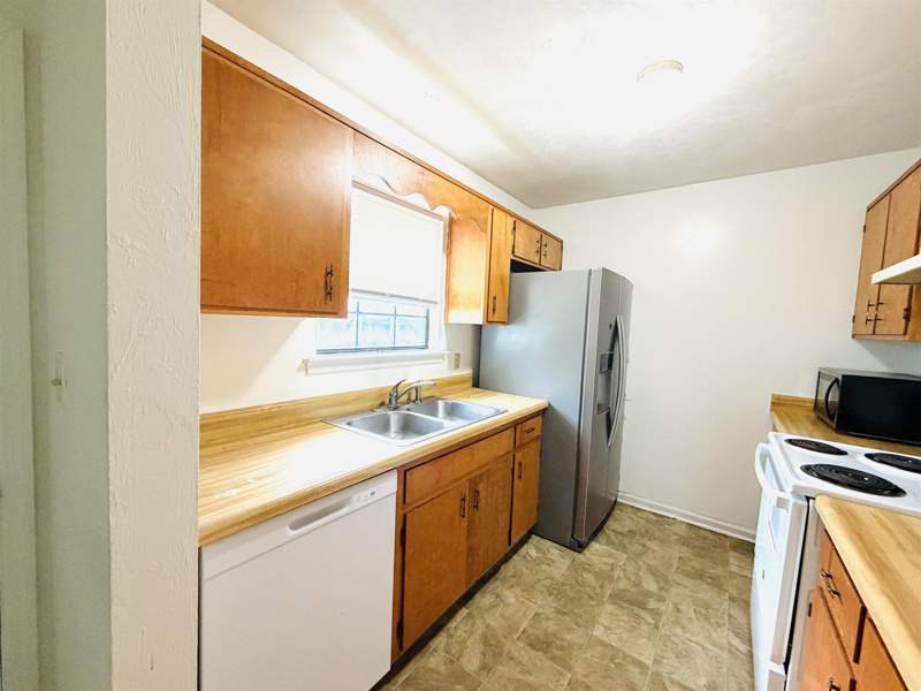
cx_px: 460
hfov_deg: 102.1
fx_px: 372
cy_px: 346
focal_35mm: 14
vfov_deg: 85.7
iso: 400
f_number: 2.2
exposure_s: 1/60
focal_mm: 2.22
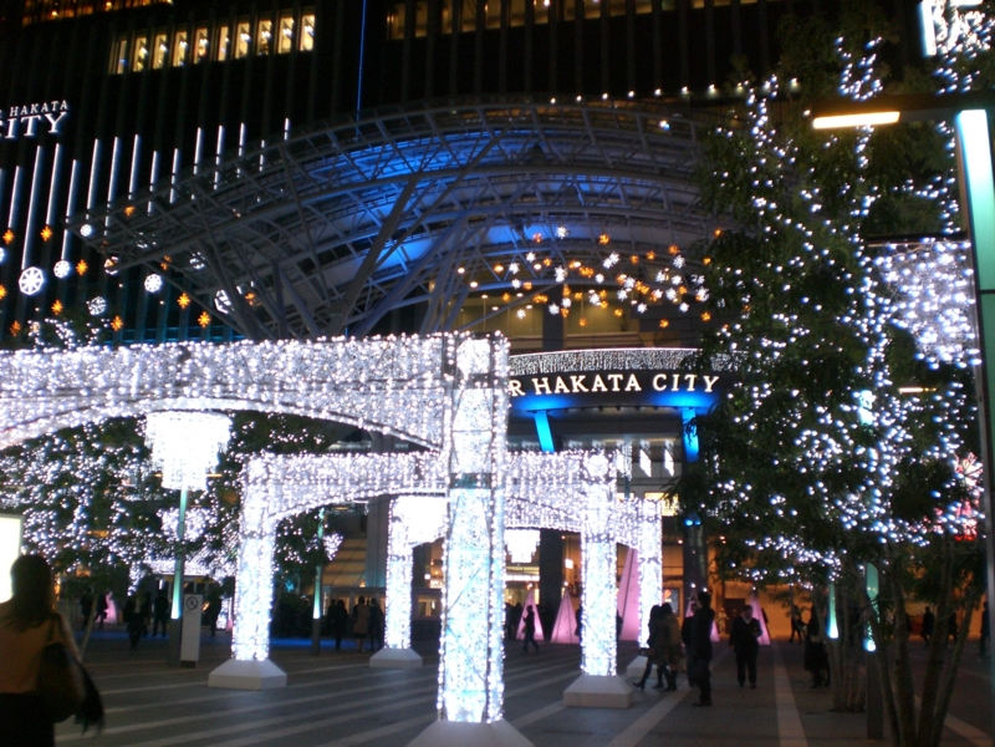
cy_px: 374
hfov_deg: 49.0
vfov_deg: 37.7
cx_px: 498
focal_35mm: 38
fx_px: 1092
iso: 200
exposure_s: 1/30
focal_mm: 6.3
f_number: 3.1
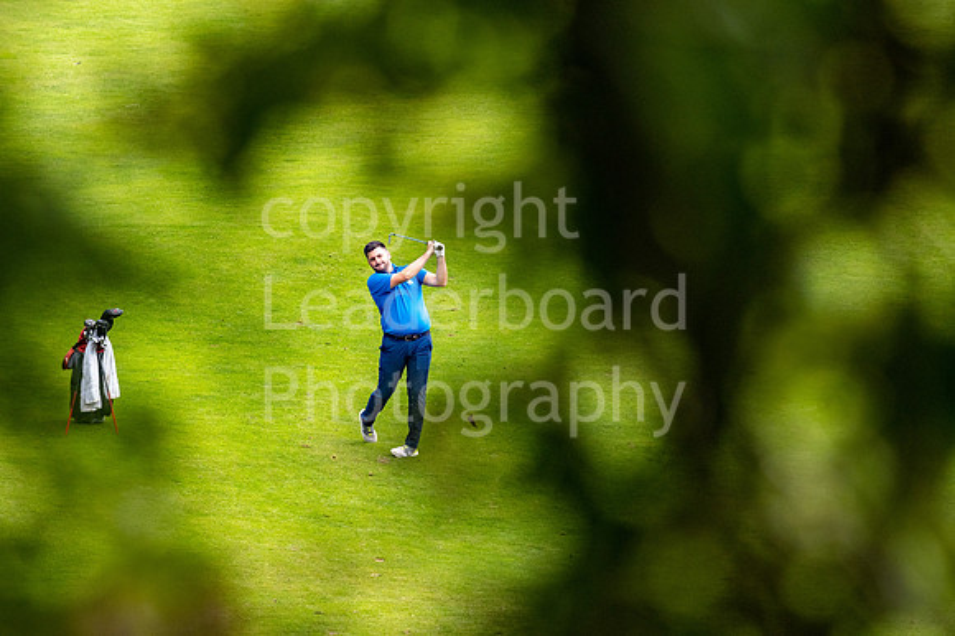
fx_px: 12508
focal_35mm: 472
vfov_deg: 2.9
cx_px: 454
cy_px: 303
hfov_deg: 4.4
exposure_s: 1/800
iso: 200
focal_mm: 300
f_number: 5.6
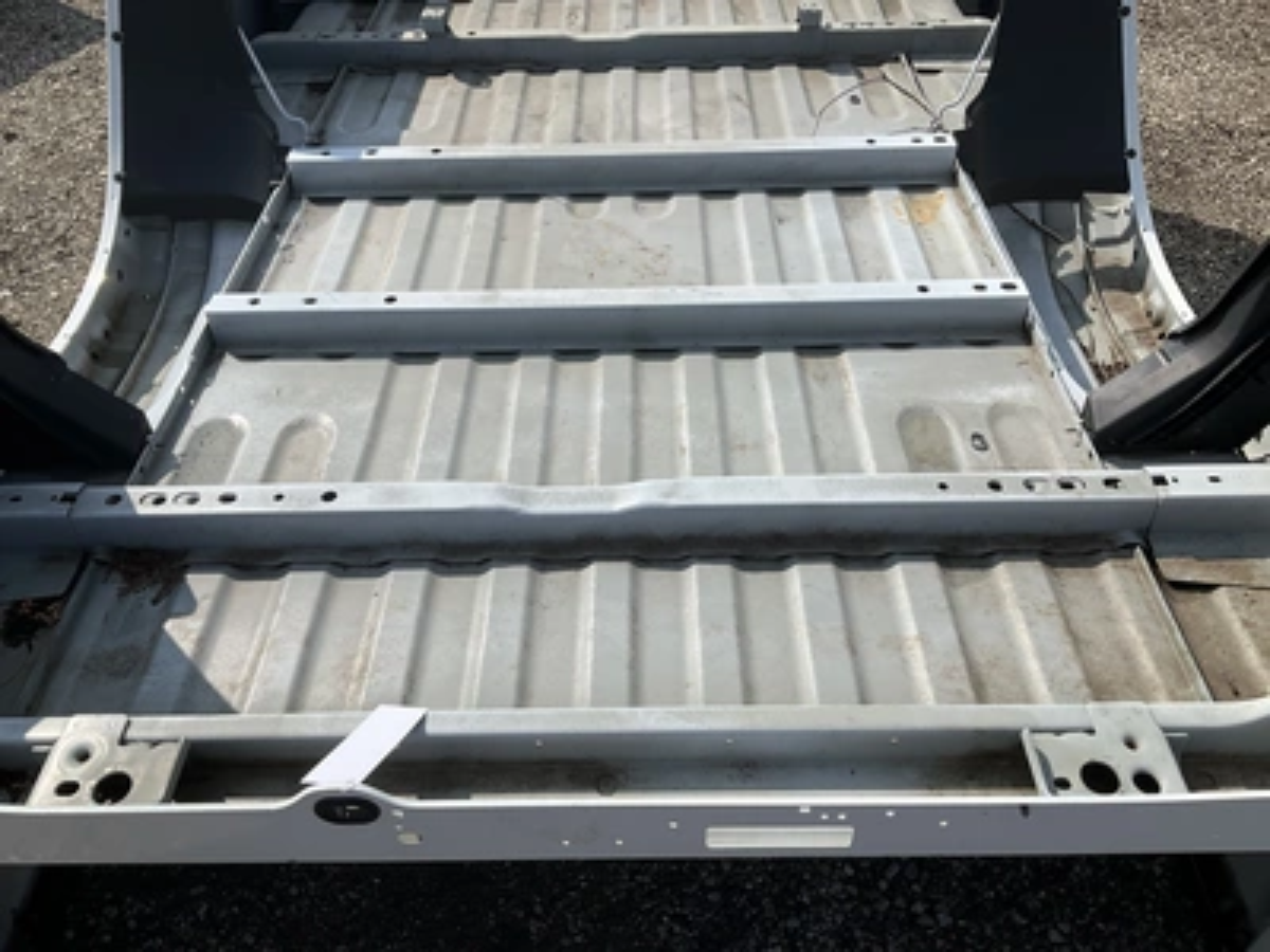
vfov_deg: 48.2
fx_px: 1064
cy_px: 476
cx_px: 635
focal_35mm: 29
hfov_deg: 61.7
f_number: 1.8
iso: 25
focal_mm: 3
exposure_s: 1/2427
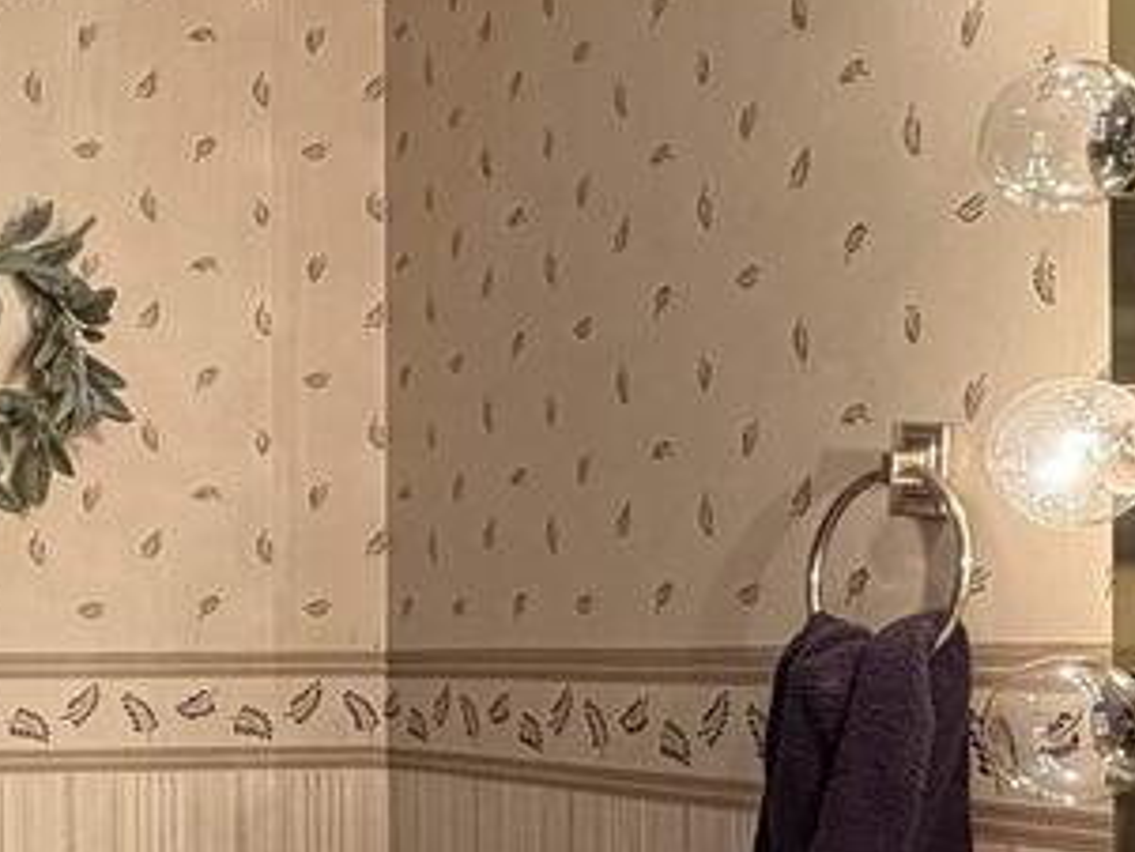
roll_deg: +0.3
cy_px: 660
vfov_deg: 21.7
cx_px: -241
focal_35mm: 67
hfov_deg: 25.8
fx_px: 2198
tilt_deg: +0.2
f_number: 2.2
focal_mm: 2.22
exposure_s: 1/60
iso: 320
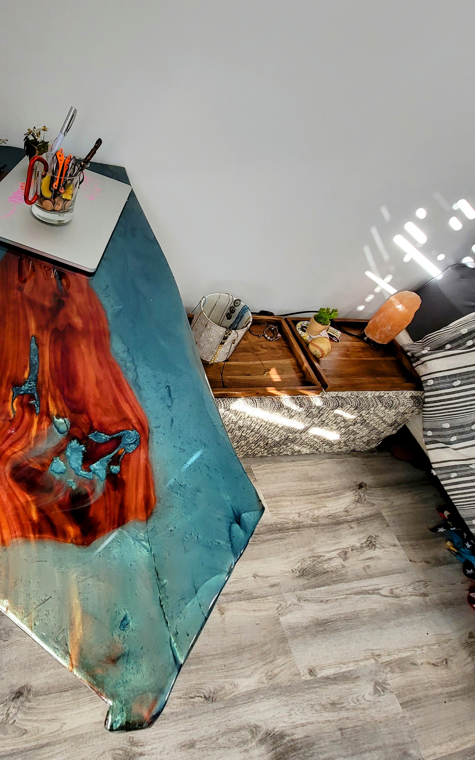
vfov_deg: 91.1
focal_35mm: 18
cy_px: 386
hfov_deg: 60.4
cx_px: 104
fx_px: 373
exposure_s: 1/59
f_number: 2.2
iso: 125
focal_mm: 2.2
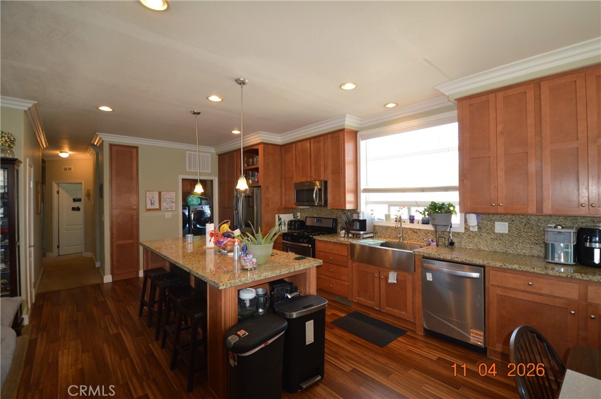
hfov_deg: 100.5
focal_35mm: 15
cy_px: 200
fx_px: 250
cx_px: 300
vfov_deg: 77.2
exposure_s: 1/100
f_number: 4
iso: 400
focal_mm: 10
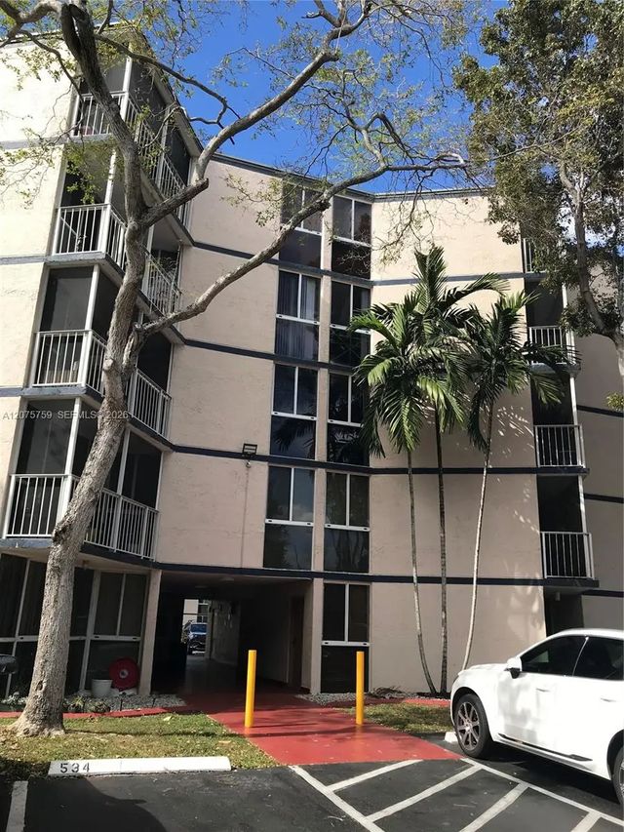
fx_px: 673
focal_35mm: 28
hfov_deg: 49.8
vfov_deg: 63.4
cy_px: 416
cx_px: 312
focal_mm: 3.99
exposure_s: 1/1088
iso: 20
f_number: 1.8
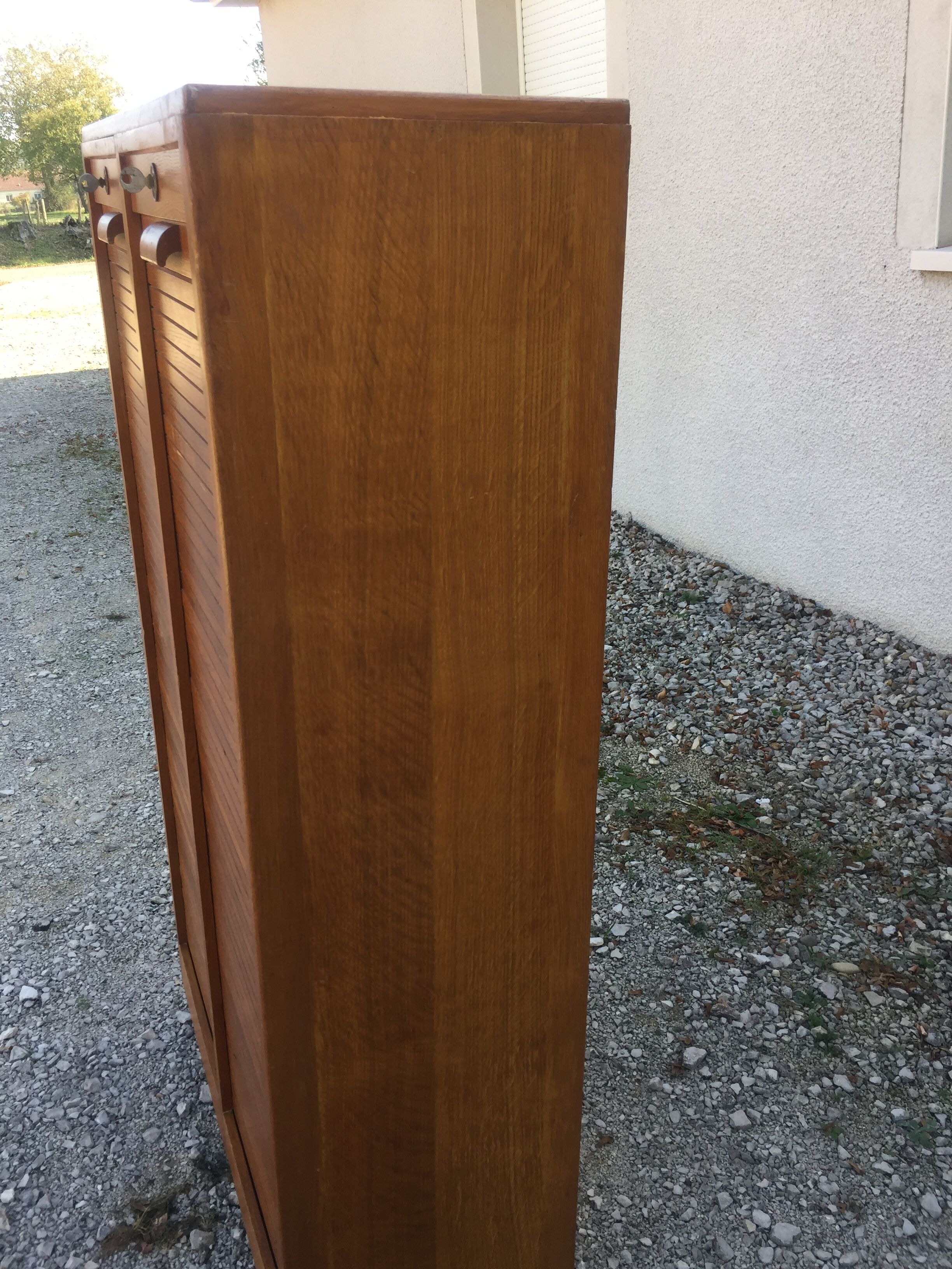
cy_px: 634
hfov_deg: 48.2
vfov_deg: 61.7
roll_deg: +3.9
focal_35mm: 29
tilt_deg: -20.9
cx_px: 476
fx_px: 1063
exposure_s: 1/304
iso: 32
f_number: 2.2
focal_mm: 4.15
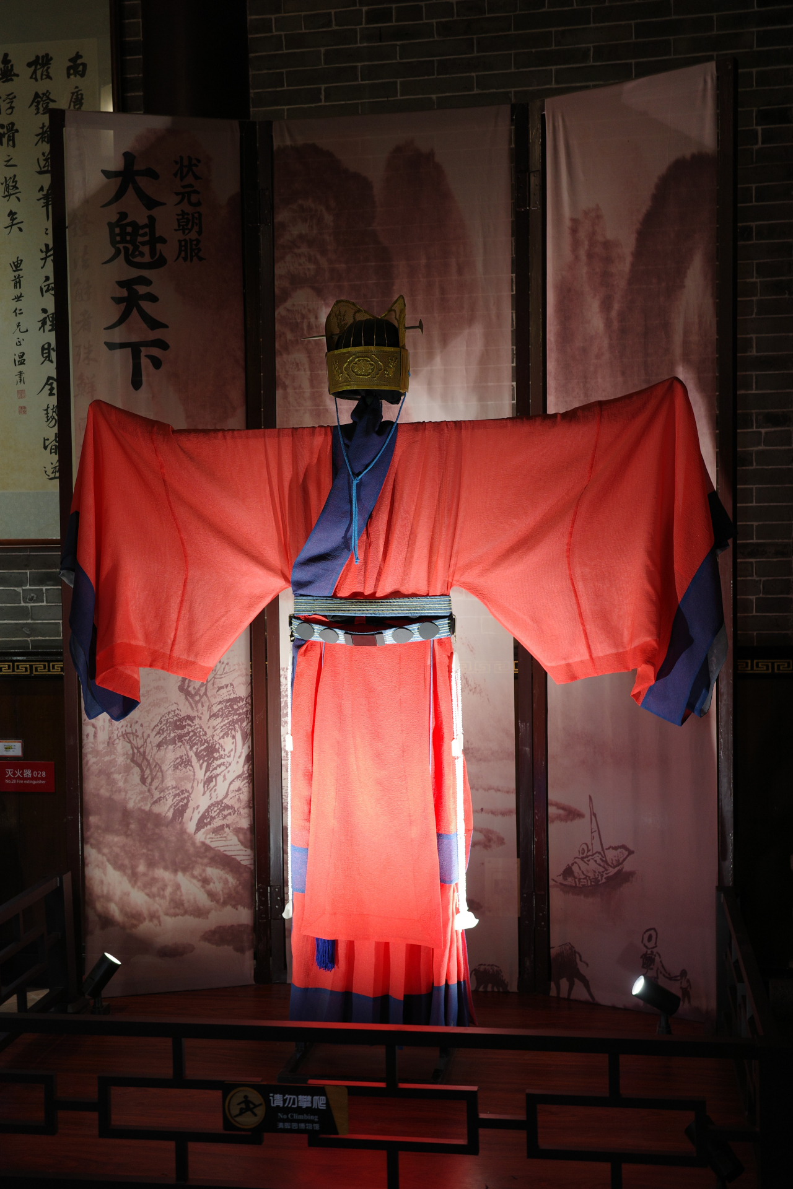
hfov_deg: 33.4
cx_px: 396
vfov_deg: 48.5
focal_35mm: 40
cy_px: 594
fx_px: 1322
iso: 320
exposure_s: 1/40
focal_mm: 26
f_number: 2.8
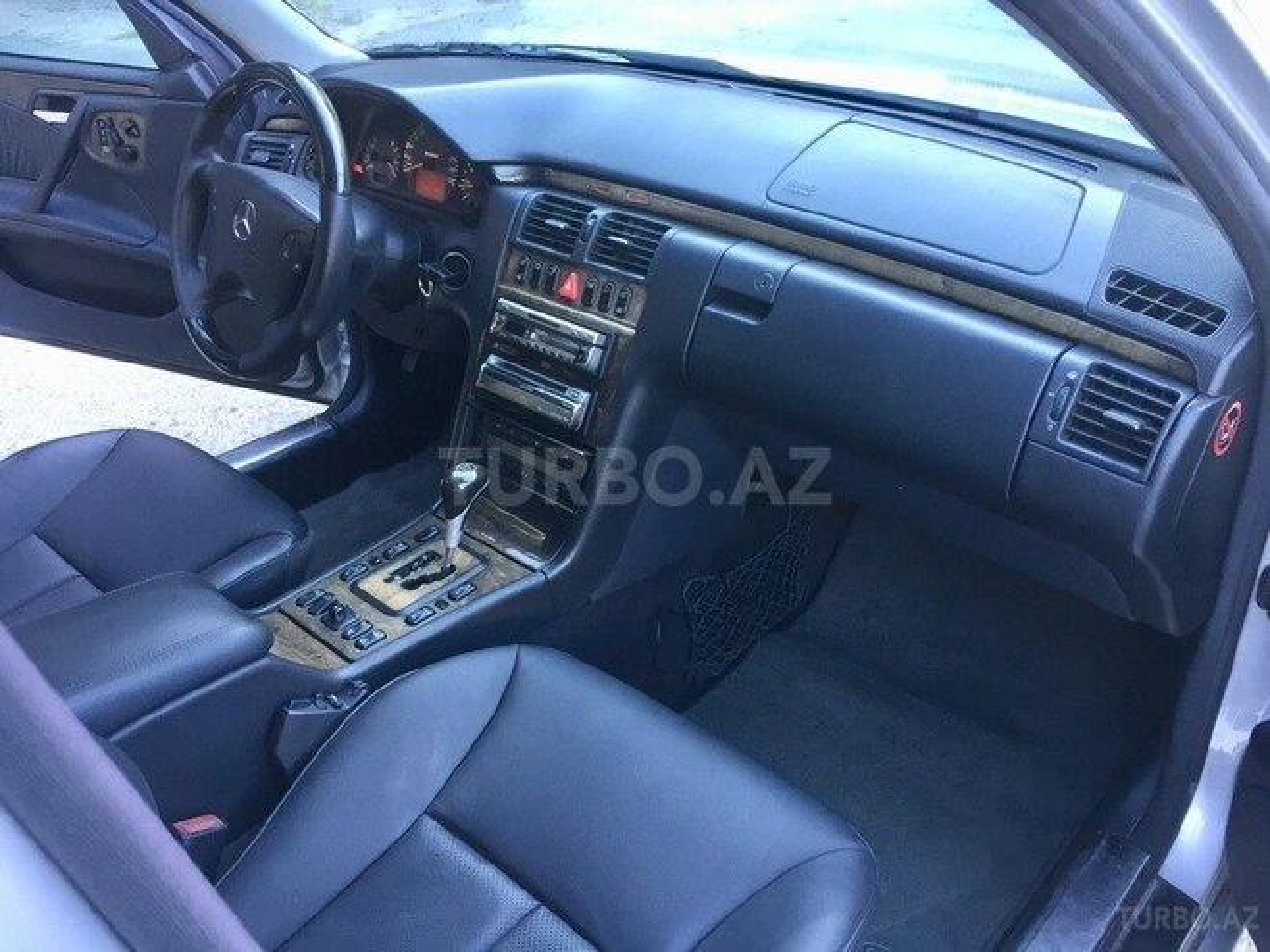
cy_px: 476
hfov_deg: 61.7
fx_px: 1064
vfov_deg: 48.2
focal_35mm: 29
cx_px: 635
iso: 64
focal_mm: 4.15
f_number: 2.2
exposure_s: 1/33
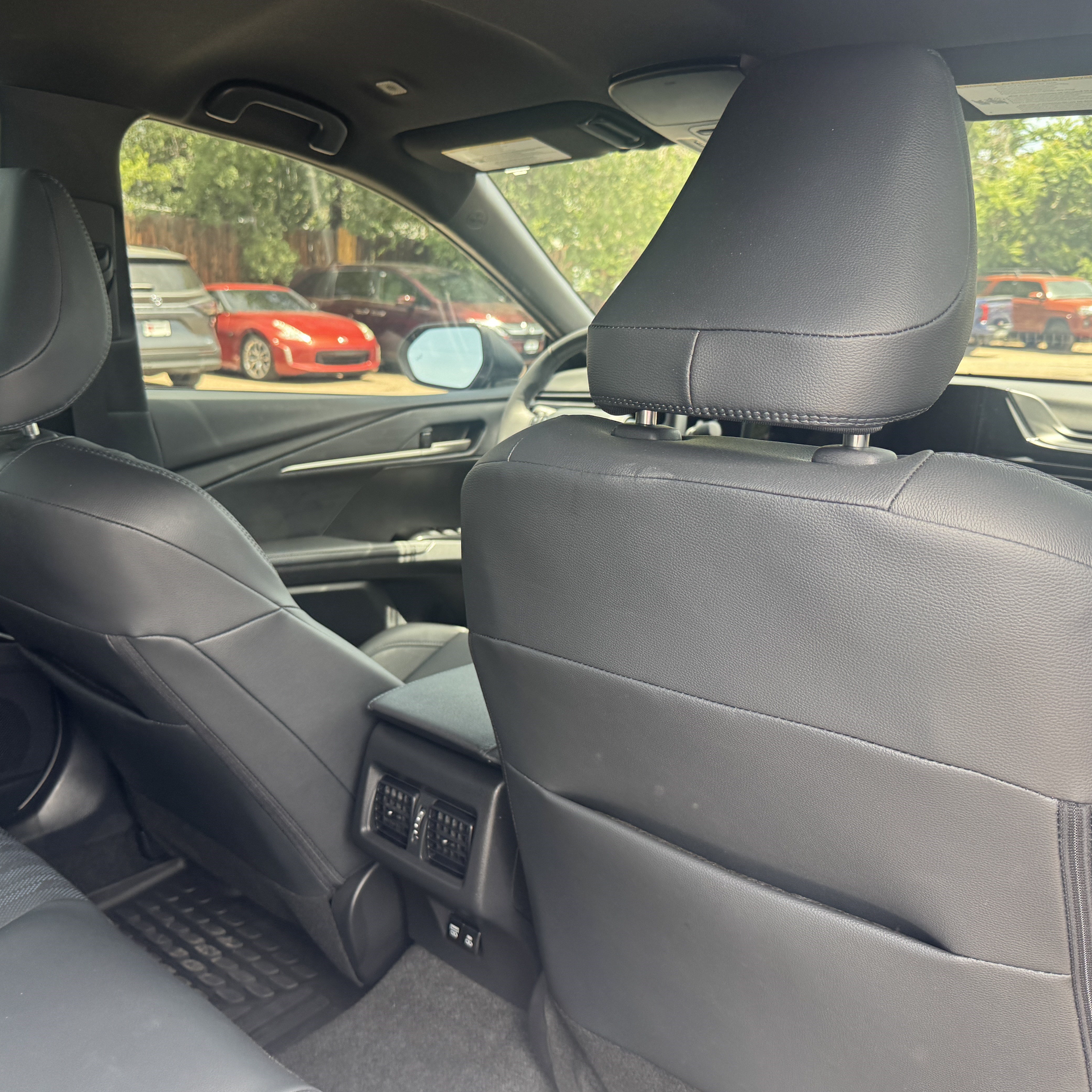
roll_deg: -1.6
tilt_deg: -11.5
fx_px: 1035
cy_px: 548
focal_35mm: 29
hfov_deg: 55.6
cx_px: 538
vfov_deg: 55.6
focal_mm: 6.76
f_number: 1.78
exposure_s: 1/121
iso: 160
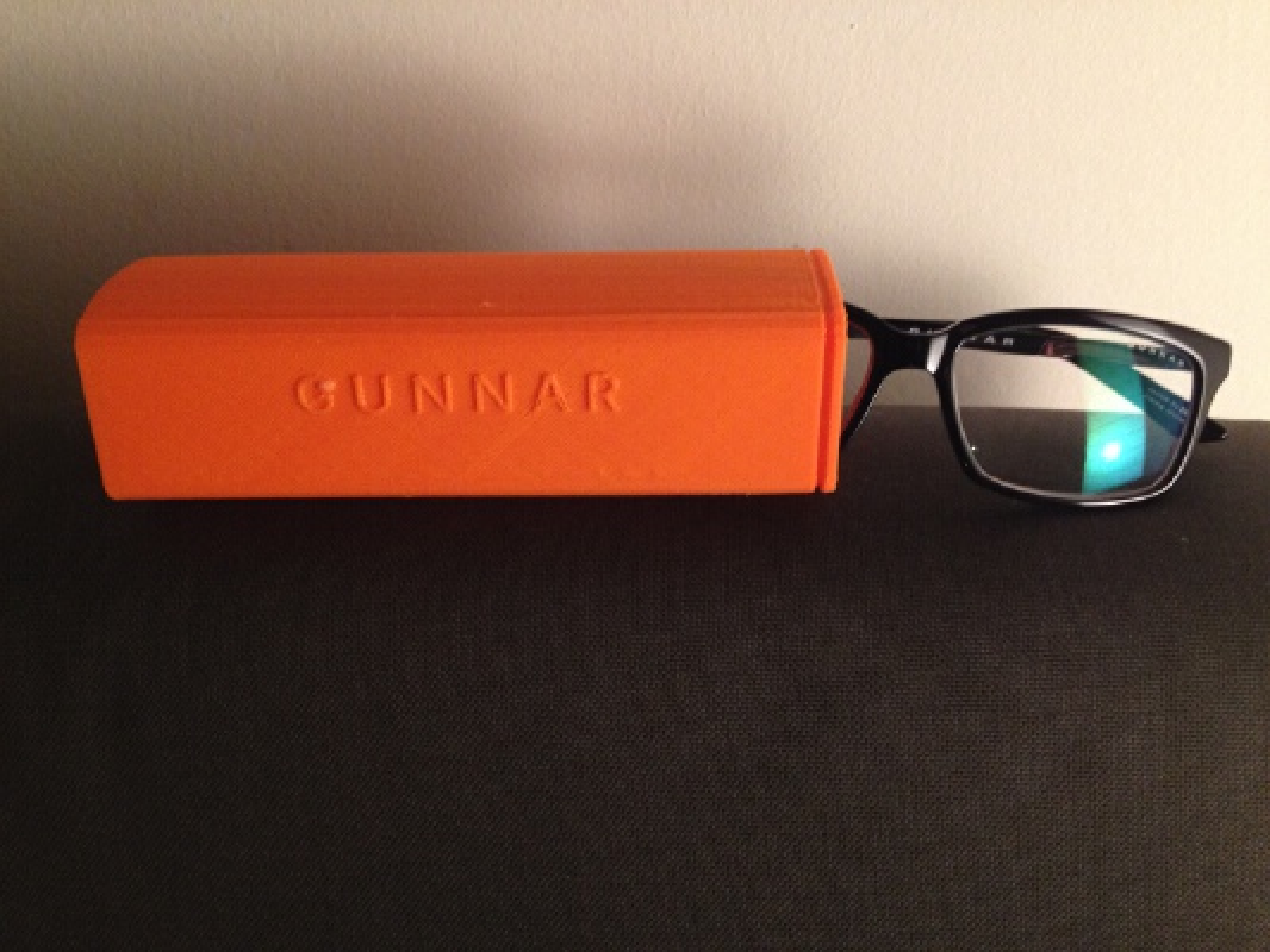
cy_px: 476
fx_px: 1284
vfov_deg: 40.7
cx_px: 635
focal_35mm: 35
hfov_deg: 52.6
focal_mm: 4.28
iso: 200
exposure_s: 1/20
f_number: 2.4
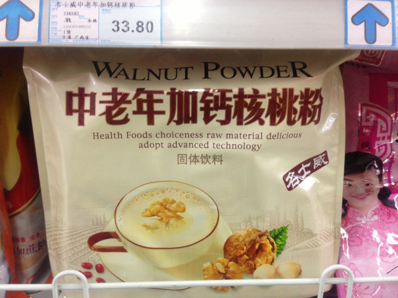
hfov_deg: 55.4
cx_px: 199
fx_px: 379
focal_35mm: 33
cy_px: 149
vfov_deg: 42.9
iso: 160
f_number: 2.4
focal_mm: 4.13
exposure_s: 1/20
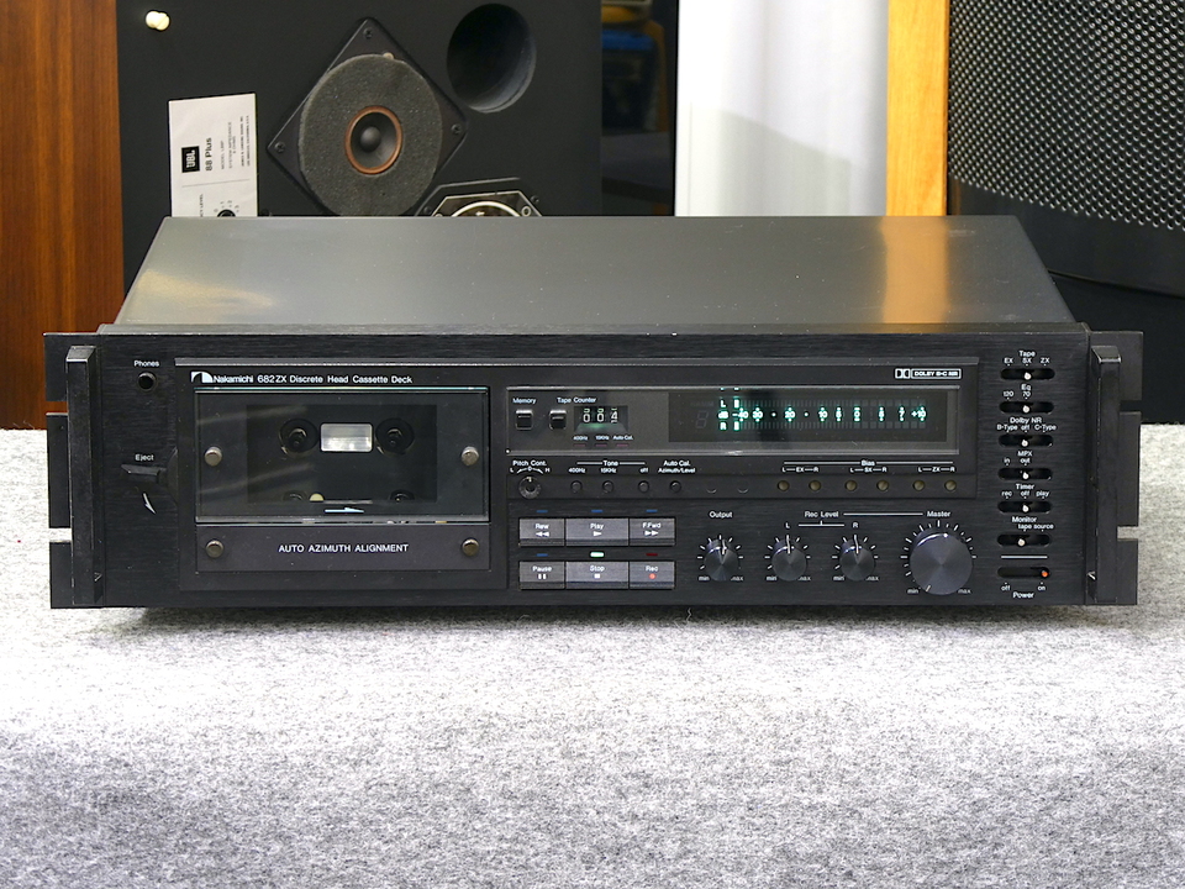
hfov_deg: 14.6
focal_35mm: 135
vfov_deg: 11.0
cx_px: 592
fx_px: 4621
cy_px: 444
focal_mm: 24.2
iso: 100
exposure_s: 1/1.3
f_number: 5.3
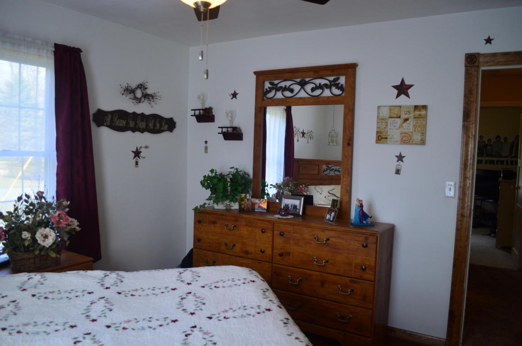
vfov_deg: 47.7
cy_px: 173
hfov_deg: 67.5
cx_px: 261
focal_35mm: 27
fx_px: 391
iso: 400
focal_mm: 18
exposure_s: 1/160
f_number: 3.5
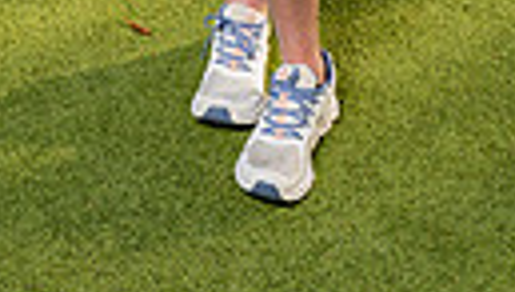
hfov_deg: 20.9
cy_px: -480
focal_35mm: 102
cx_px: 196
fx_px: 1395
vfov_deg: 10.0
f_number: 4
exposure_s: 1/250
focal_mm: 28
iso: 100
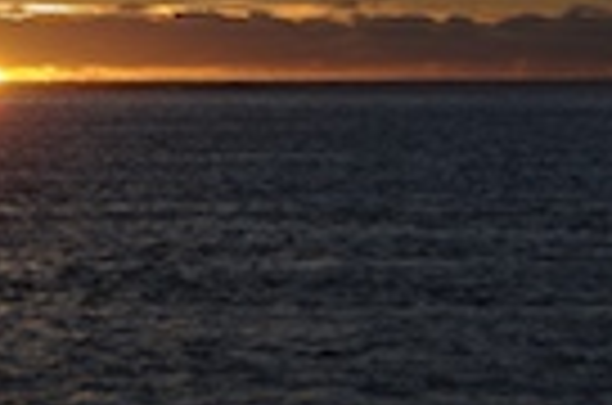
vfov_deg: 5.5
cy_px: 58
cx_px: -4
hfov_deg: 8.3
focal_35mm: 248
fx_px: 4203
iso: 200
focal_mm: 45
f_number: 2.8
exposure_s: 1/2500
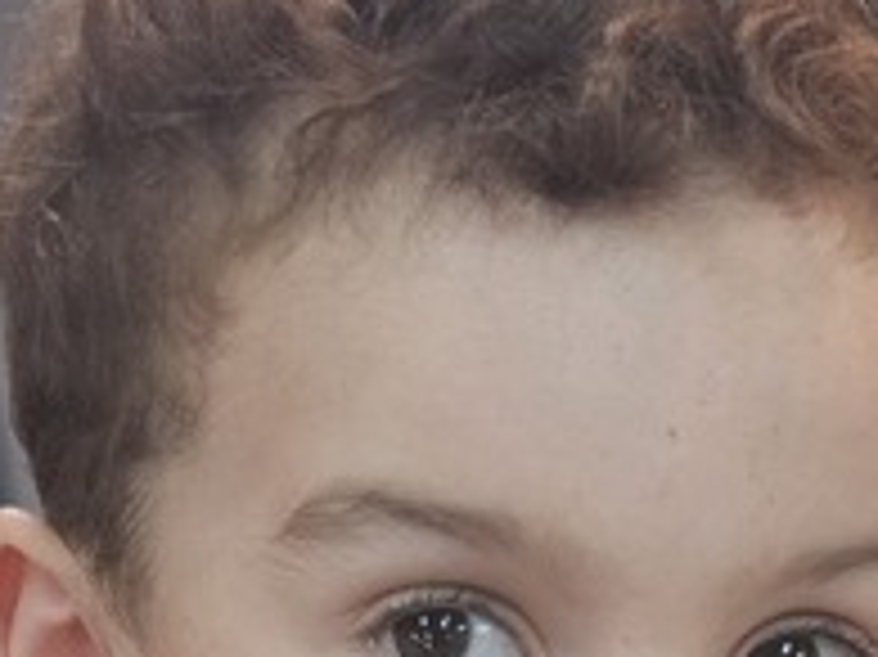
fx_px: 3067
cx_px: 1427
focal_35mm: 121
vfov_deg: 10.7
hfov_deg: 14.8
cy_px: 1480
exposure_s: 1/120
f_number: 1.8
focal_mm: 5.4
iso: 500
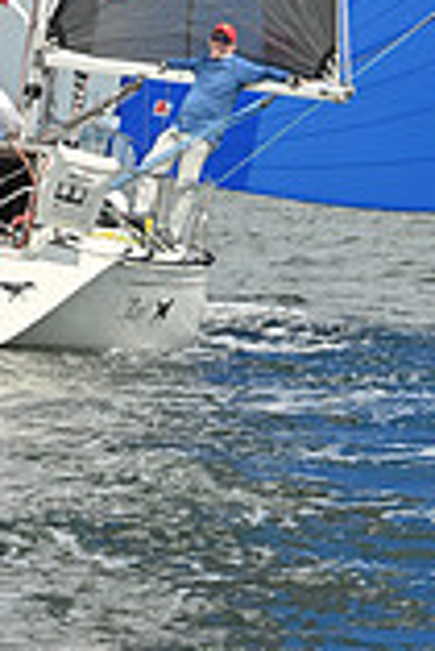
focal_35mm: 258
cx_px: 238
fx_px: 4666
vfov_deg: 7.7
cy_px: -514
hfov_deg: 5.3
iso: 320
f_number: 8
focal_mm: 70
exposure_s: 1/1250
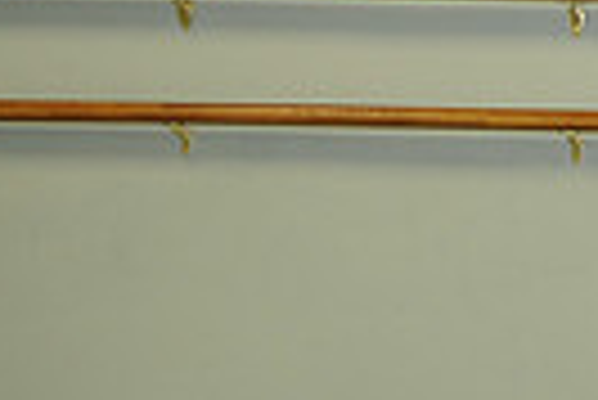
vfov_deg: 6.6
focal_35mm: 209
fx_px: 3475
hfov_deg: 9.3
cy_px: 193
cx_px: 1169
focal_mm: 48
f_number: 5.6
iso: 1000
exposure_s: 1/60
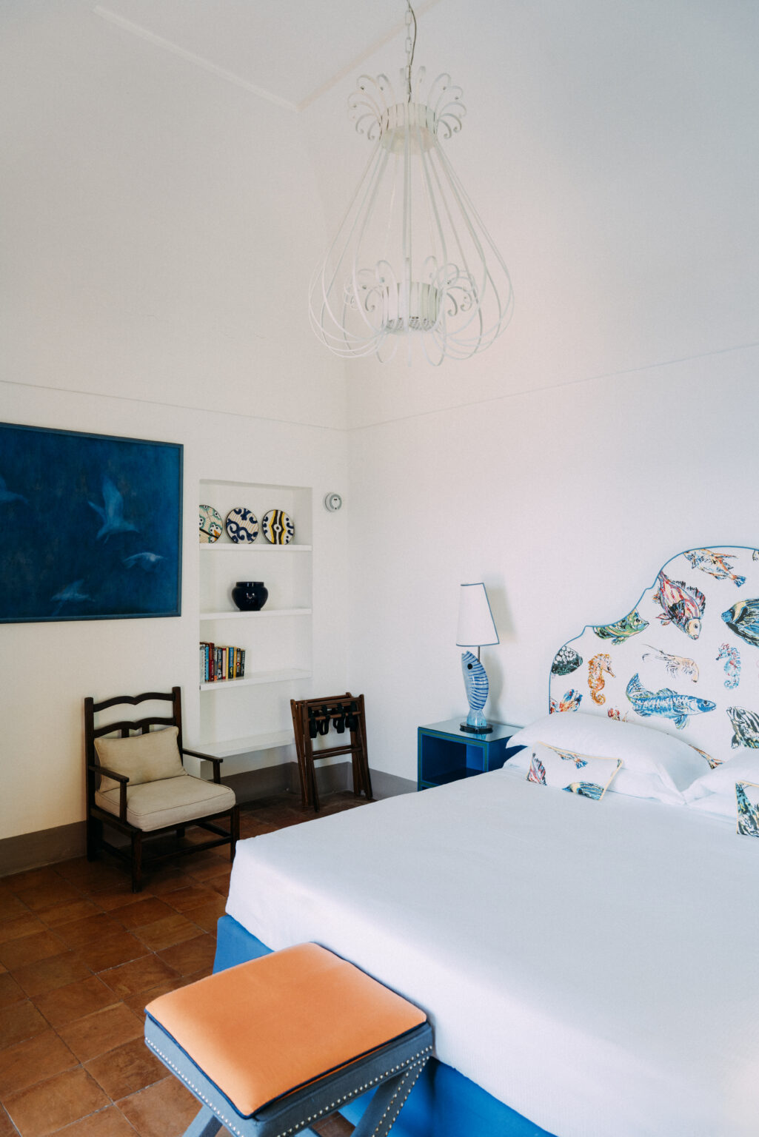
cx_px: 380
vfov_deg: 73.7
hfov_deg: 53.2
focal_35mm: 24
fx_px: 758
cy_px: 568
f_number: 4
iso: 800
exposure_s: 1/125
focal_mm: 24
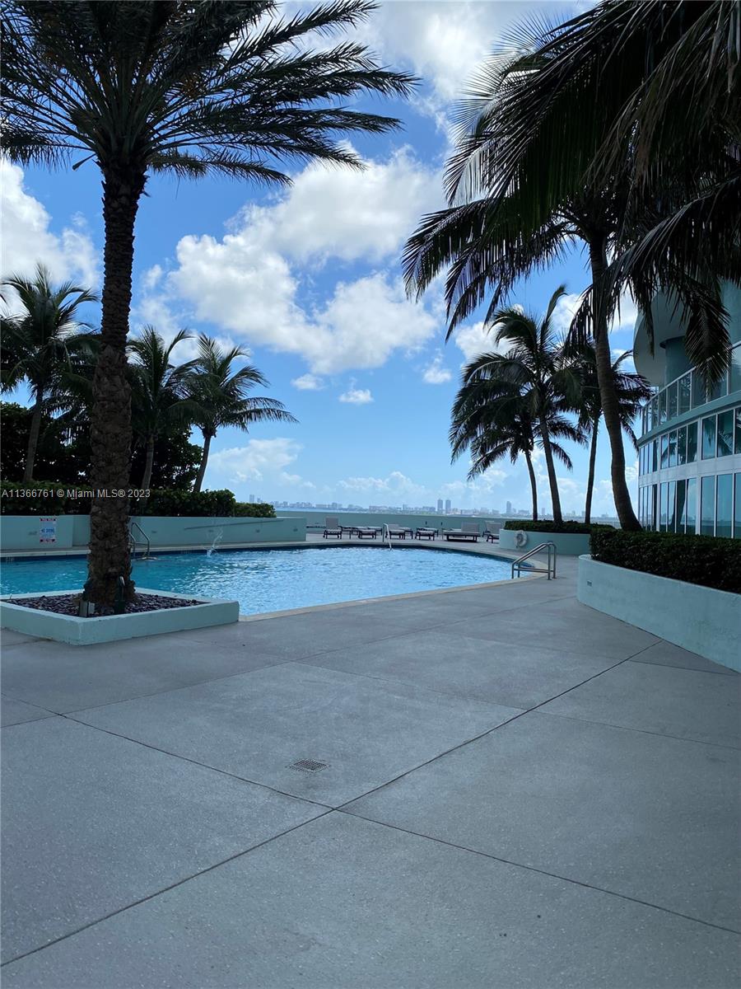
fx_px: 742
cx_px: 370
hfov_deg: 53.1
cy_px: 494
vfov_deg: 67.3
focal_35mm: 26
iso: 32
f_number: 1.8
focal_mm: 4.25
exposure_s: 1/3125
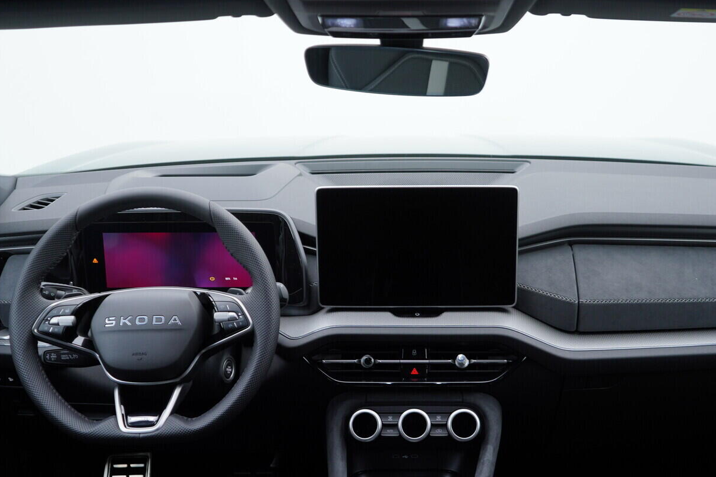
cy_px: 273
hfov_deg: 45.3
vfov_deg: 31.1
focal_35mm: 43
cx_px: 403
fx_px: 855
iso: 160
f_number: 2.8
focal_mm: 24
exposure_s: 1/40
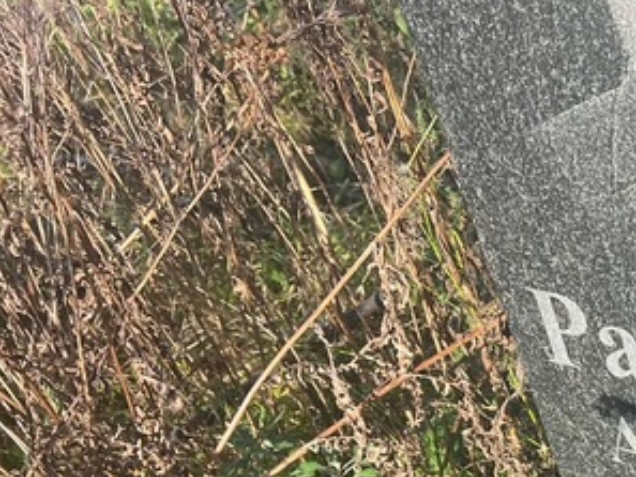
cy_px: 569
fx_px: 1287
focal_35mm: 70
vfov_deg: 19.8
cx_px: 773
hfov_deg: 24.9
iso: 50
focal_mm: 5.7
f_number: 1.5
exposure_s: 1/873
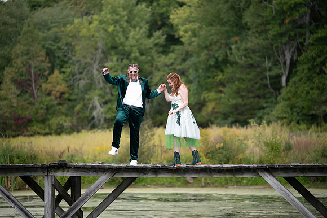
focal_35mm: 175
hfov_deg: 11.8
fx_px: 1589
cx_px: 164
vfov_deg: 7.8
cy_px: 109
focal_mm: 175
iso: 50
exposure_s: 1/125
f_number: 3.2
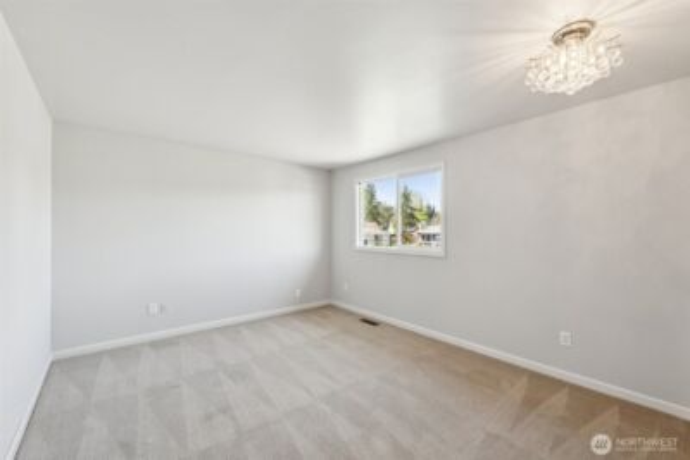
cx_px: 345
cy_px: 230
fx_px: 288
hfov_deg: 100.4
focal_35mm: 15
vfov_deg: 77.4
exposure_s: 1/5
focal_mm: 10
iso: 250
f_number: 9
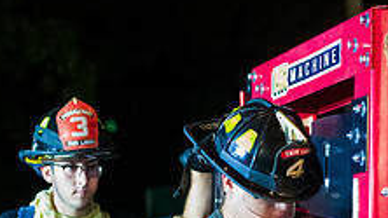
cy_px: 285
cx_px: 257
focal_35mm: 192
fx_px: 1976
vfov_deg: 6.3
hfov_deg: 11.2
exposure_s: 1/125
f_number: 3.2
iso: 6400
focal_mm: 70
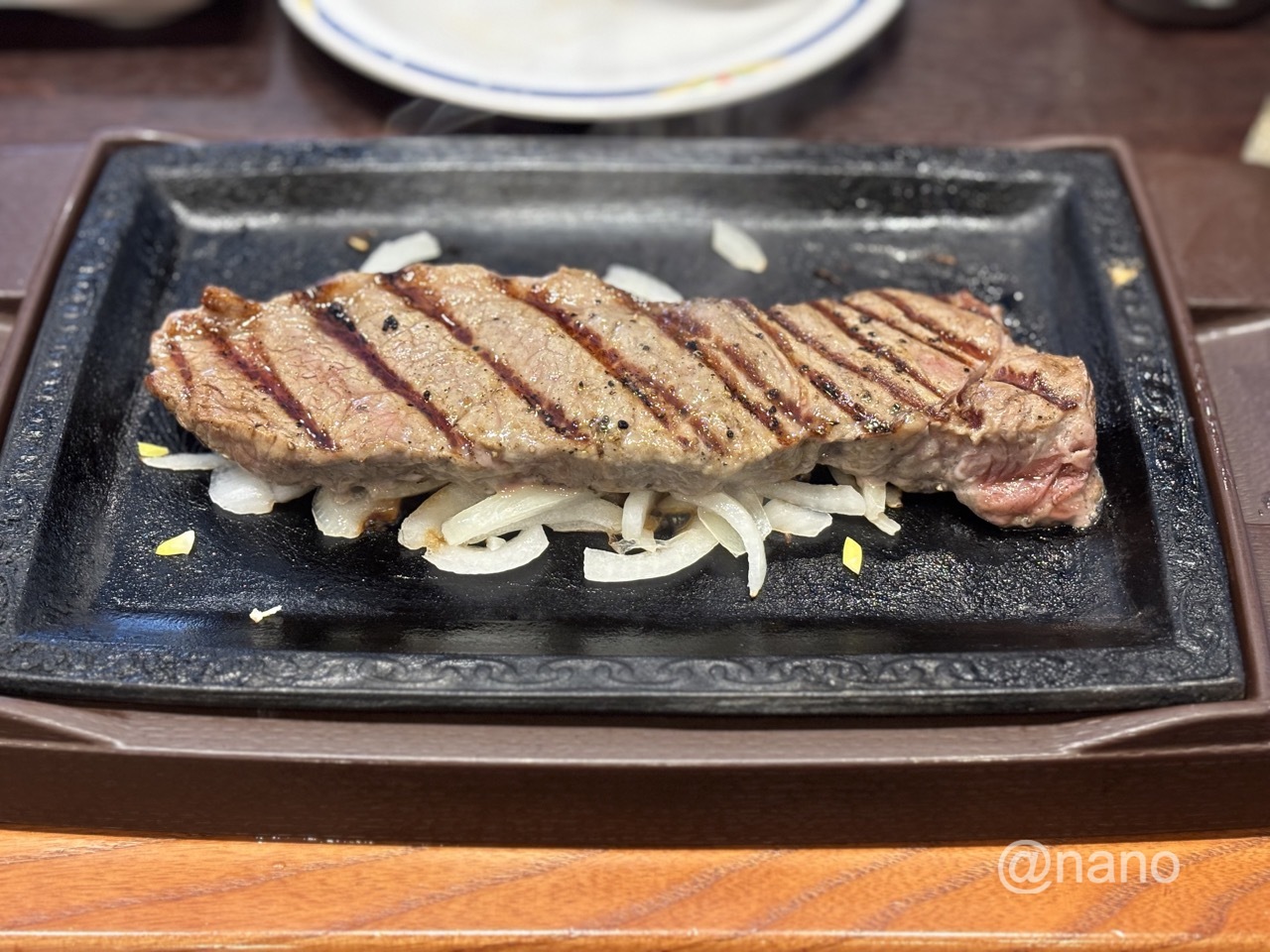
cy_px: 476
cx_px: 635
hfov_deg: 36.8
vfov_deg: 28.0
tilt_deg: -46.1
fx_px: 1908
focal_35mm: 52
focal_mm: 5.96
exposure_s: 1/40
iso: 160
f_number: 1.6
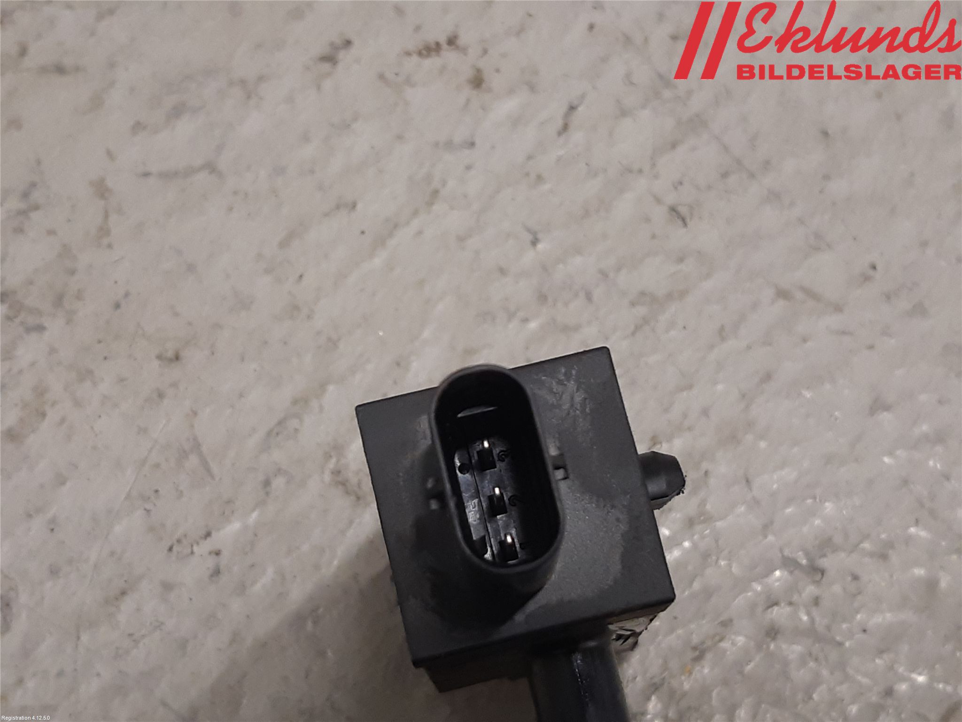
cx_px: 481
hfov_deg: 67.3
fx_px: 723
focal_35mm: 26
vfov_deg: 53.1
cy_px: 361
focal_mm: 3.93
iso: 125
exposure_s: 1/60
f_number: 1.7
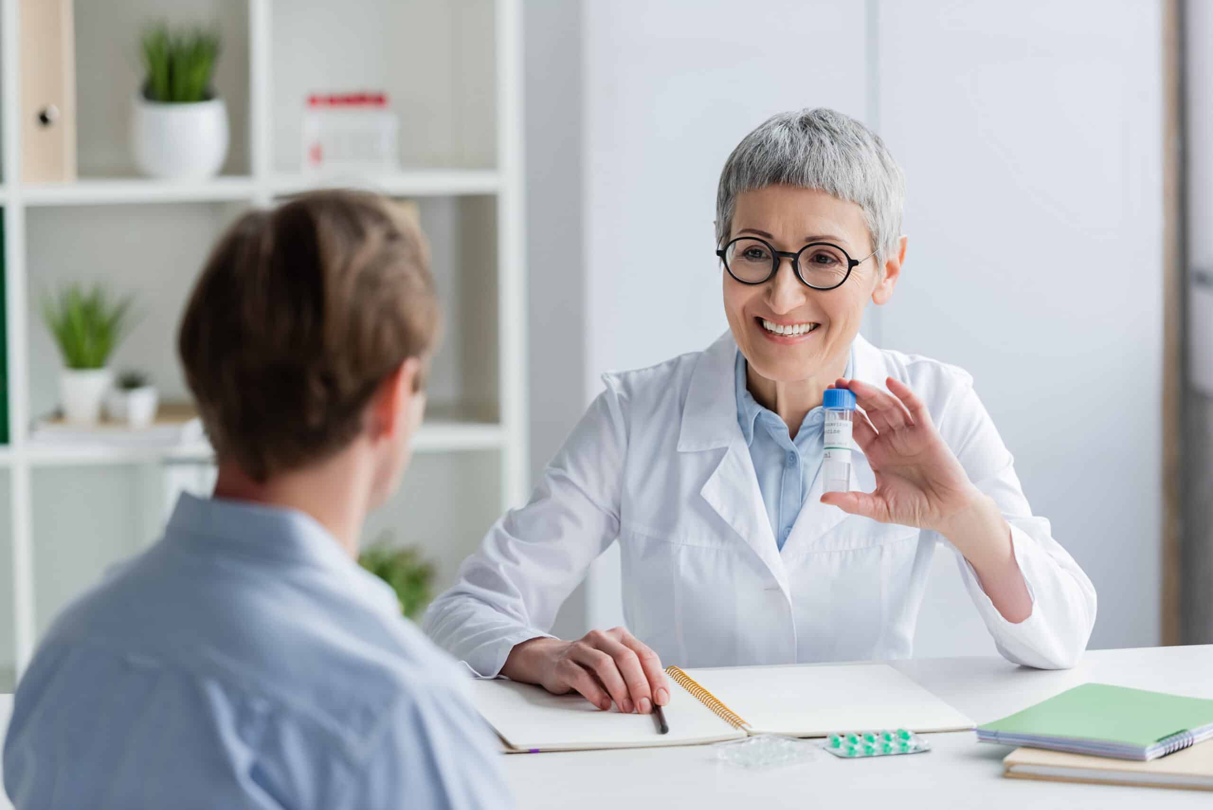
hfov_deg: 14.6
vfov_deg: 9.8
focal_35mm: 140
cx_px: 606
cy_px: 405
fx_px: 4719
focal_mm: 140
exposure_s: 1/200
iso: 160
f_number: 2.8
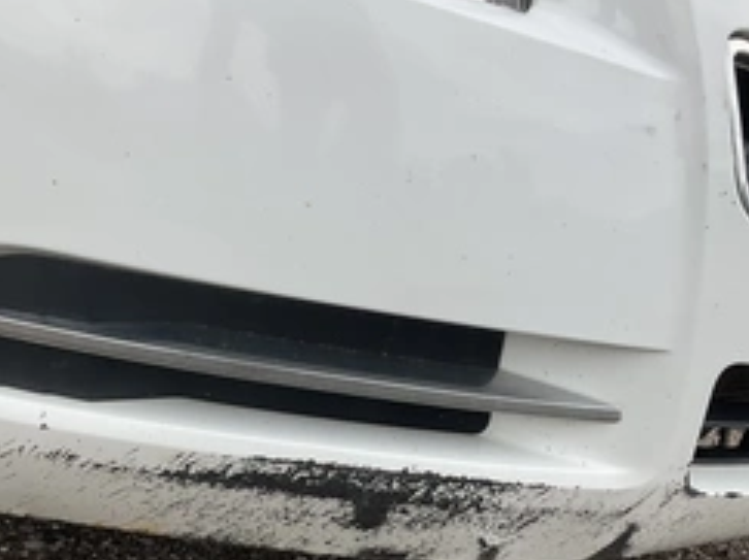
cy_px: 424
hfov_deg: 39.7
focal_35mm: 48
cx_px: 368
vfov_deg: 29.7
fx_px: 1038
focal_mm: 3
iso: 25
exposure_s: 1/728
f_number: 1.8
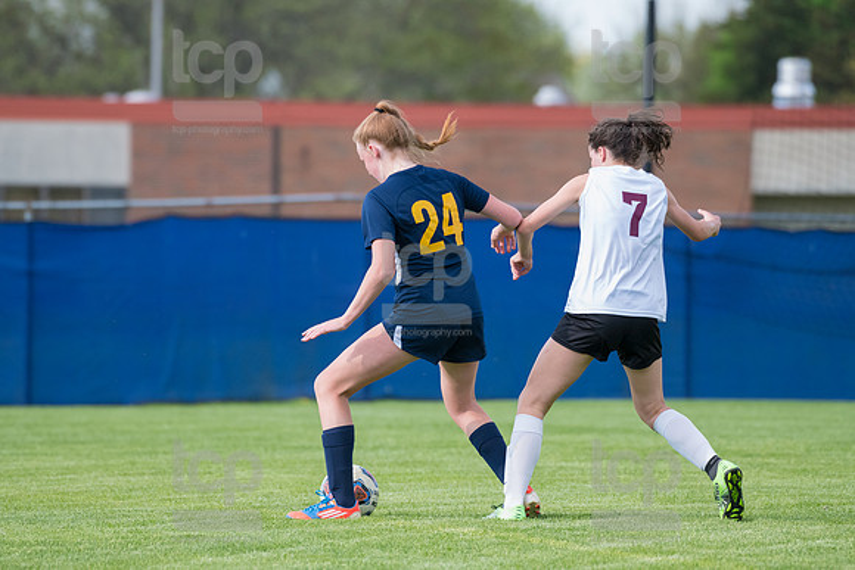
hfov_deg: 6.1
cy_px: 285
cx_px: 428
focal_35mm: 340
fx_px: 8077
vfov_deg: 4.0
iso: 2000
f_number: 5.6
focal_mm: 340
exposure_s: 1/2000
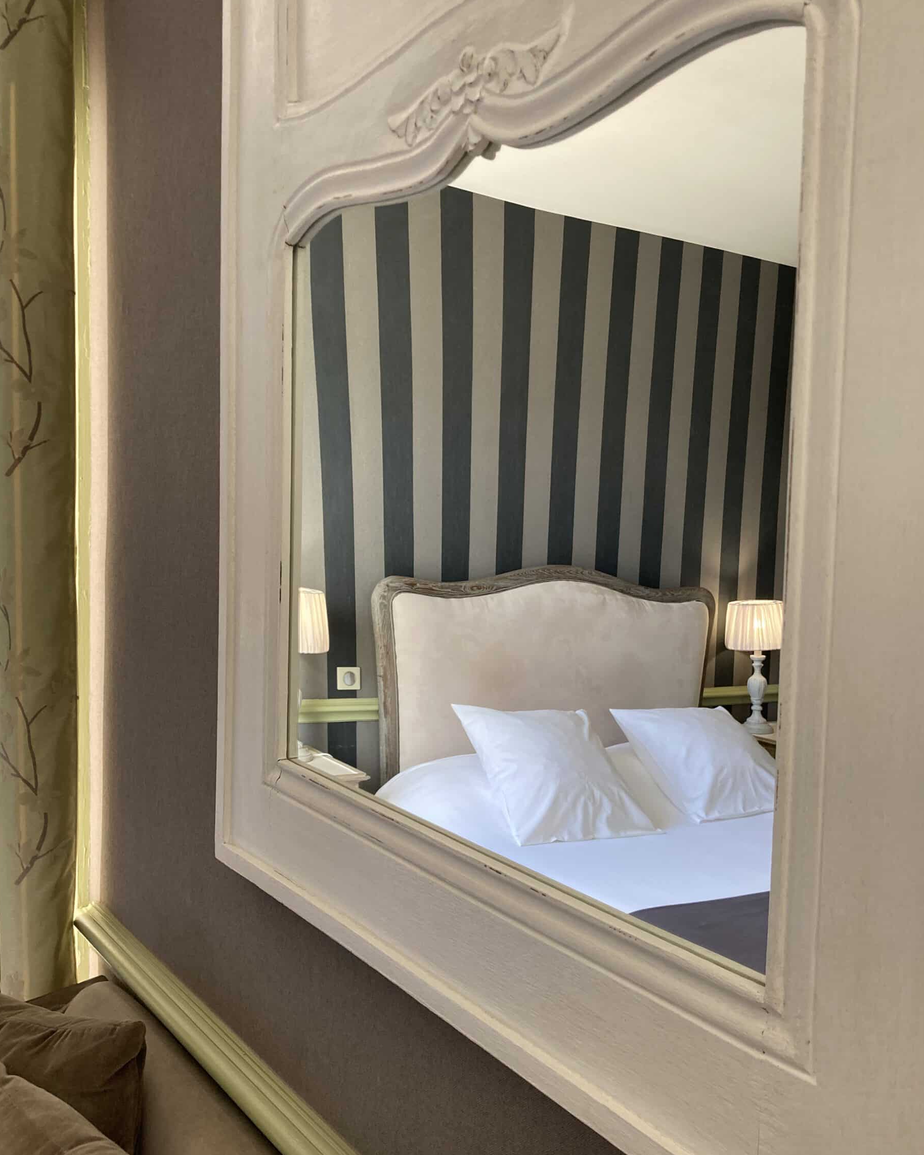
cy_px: 544
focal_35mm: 31
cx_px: 445
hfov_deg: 47.1
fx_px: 1060
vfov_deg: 57.1
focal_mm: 3.99
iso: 80
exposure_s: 1/85
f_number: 1.8
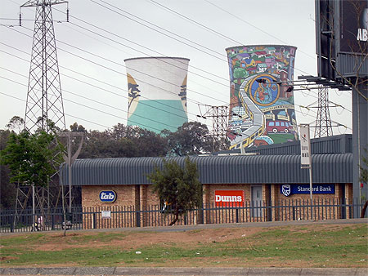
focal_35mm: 110
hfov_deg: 17.9
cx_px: 184
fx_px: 1170
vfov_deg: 13.5
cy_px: 138
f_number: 4.9
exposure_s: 1/149
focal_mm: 18.9
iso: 50
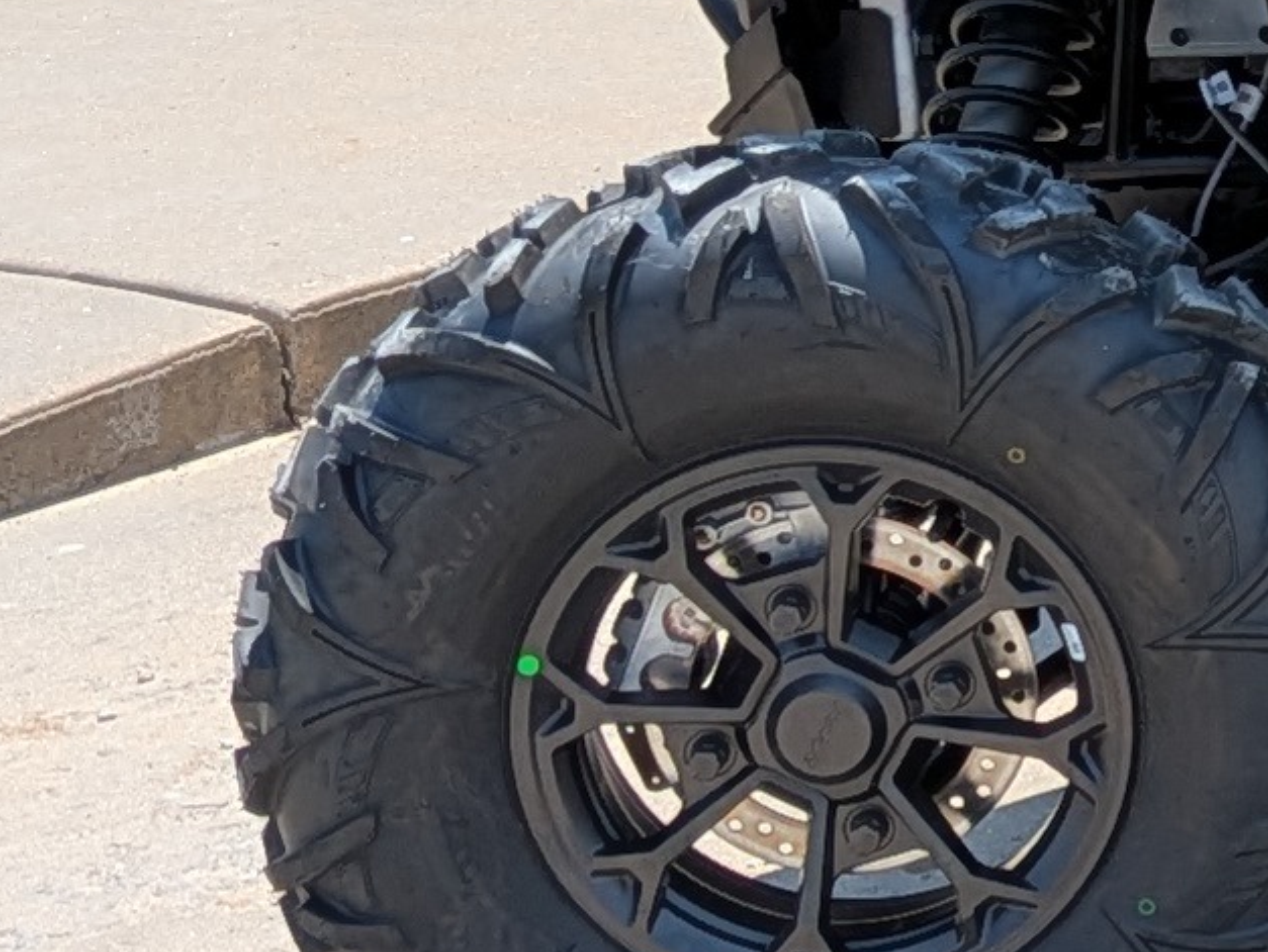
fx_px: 5608
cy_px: 127
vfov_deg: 9.7
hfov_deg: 11.7
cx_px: 2449
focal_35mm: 153
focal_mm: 4.53
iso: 27
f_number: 1.7
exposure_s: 1/930
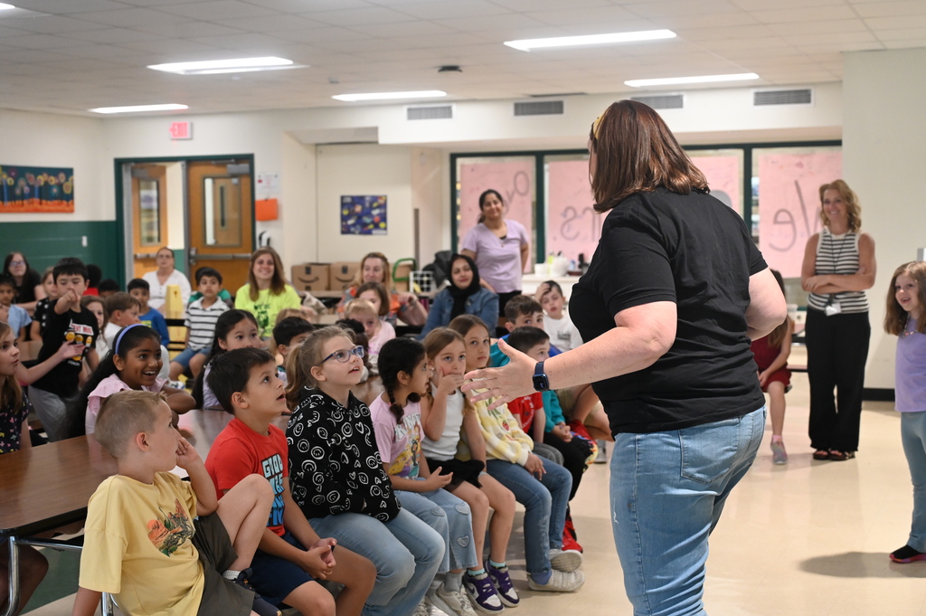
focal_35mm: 49
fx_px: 1259
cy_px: 308
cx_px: 463
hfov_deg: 40.4
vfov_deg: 27.5
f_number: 4
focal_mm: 49
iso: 3200
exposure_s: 1/125
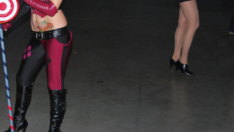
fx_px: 391
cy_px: 29
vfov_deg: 19.0
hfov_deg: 32.7
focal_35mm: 63
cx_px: 57
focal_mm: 26
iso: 220
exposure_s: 1/60
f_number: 4.2
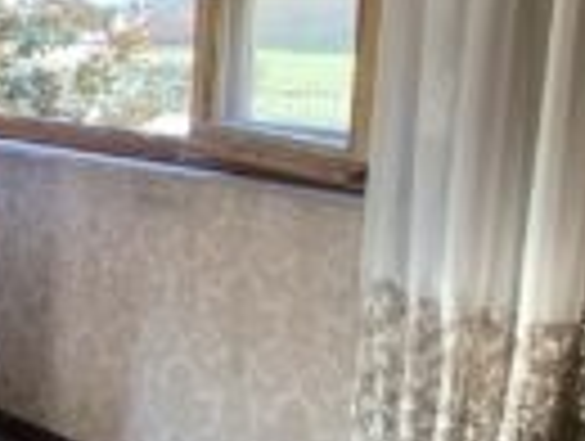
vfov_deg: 24.3
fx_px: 1016
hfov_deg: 17.7
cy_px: 122
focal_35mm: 60
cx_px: -662
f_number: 2.2
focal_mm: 2.2
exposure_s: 1/100
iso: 160
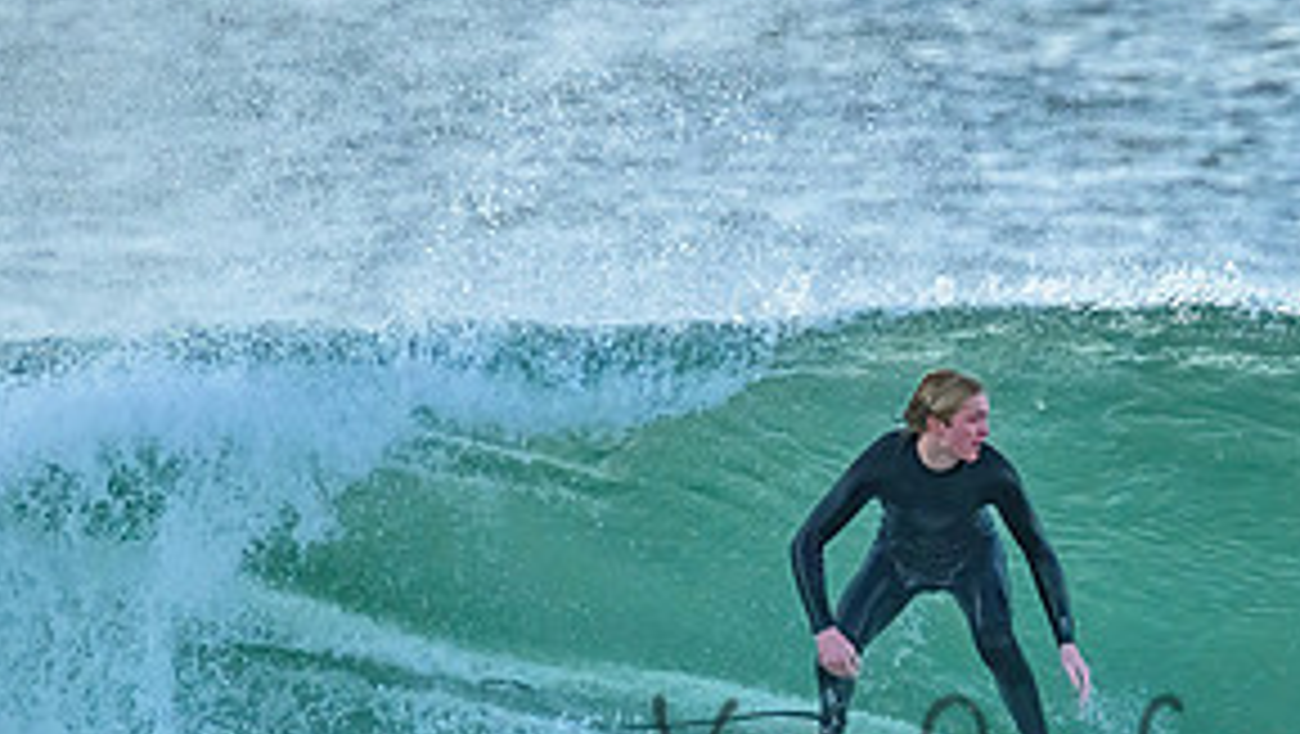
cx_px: 1116
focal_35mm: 1681
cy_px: 727
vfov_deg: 0.7
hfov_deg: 1.3
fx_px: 57983
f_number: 11
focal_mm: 800
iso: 6400
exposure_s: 1/1250
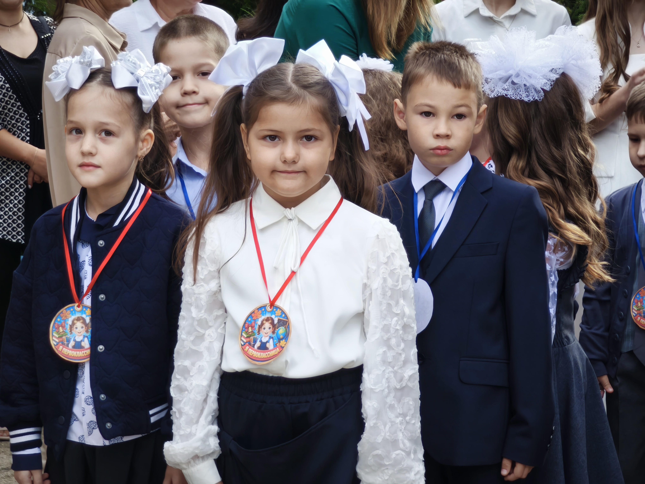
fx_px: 1863
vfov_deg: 14.8
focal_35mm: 100
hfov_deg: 19.6
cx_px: 322
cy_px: 242
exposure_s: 1/99.9
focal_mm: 7.1
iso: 50
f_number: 1.9
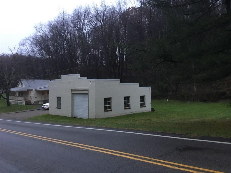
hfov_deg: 58.4
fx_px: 207
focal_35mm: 31
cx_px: 116
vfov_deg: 45.4
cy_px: 86
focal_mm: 3.3
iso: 250
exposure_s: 1/24
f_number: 2.4
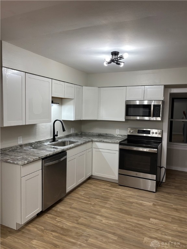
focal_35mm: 26
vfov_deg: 67.3
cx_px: 94
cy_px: 124
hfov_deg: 53.1
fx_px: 187
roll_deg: -1.5
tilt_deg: -6.0
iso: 125
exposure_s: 1/120
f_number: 1.6
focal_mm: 5.96
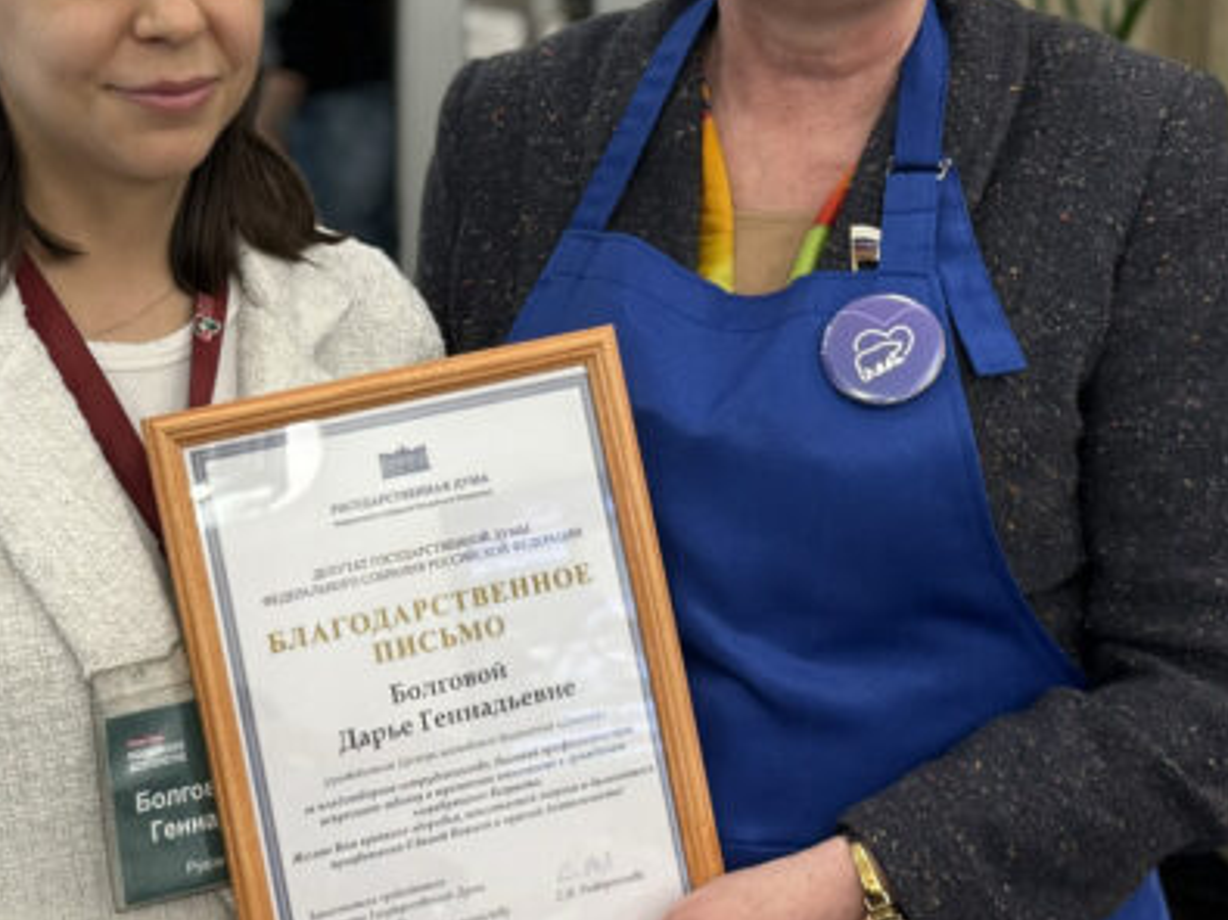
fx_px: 1596
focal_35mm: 45
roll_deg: -0.4
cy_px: 322
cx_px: 370
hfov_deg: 41.3
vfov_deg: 32.0
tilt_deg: -9.8
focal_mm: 6.76
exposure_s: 1/50
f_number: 1.78
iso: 160
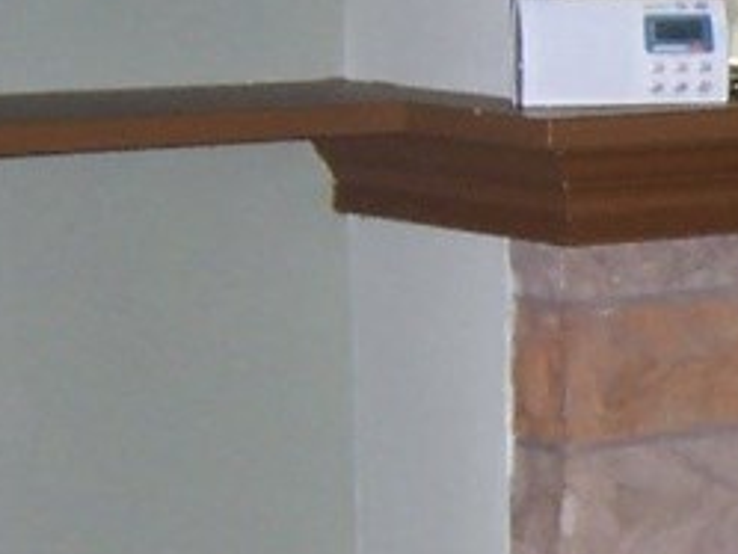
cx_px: 1307
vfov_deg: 10.0
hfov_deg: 12.3
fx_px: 3157
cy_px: 364
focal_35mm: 148
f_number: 2.8
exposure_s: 1/60
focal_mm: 5.6
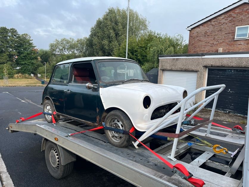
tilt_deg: -8.2
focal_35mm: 26
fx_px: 187
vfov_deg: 53.1
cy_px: 94
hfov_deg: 67.3
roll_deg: -2.8
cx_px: 124
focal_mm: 5.1
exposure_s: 1/1279
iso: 50
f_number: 1.6
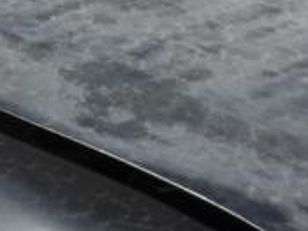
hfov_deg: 17.3
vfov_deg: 13.4
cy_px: 81
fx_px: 978
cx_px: -35
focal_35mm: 110
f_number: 3.3
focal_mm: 4.3
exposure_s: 1/1100
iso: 80
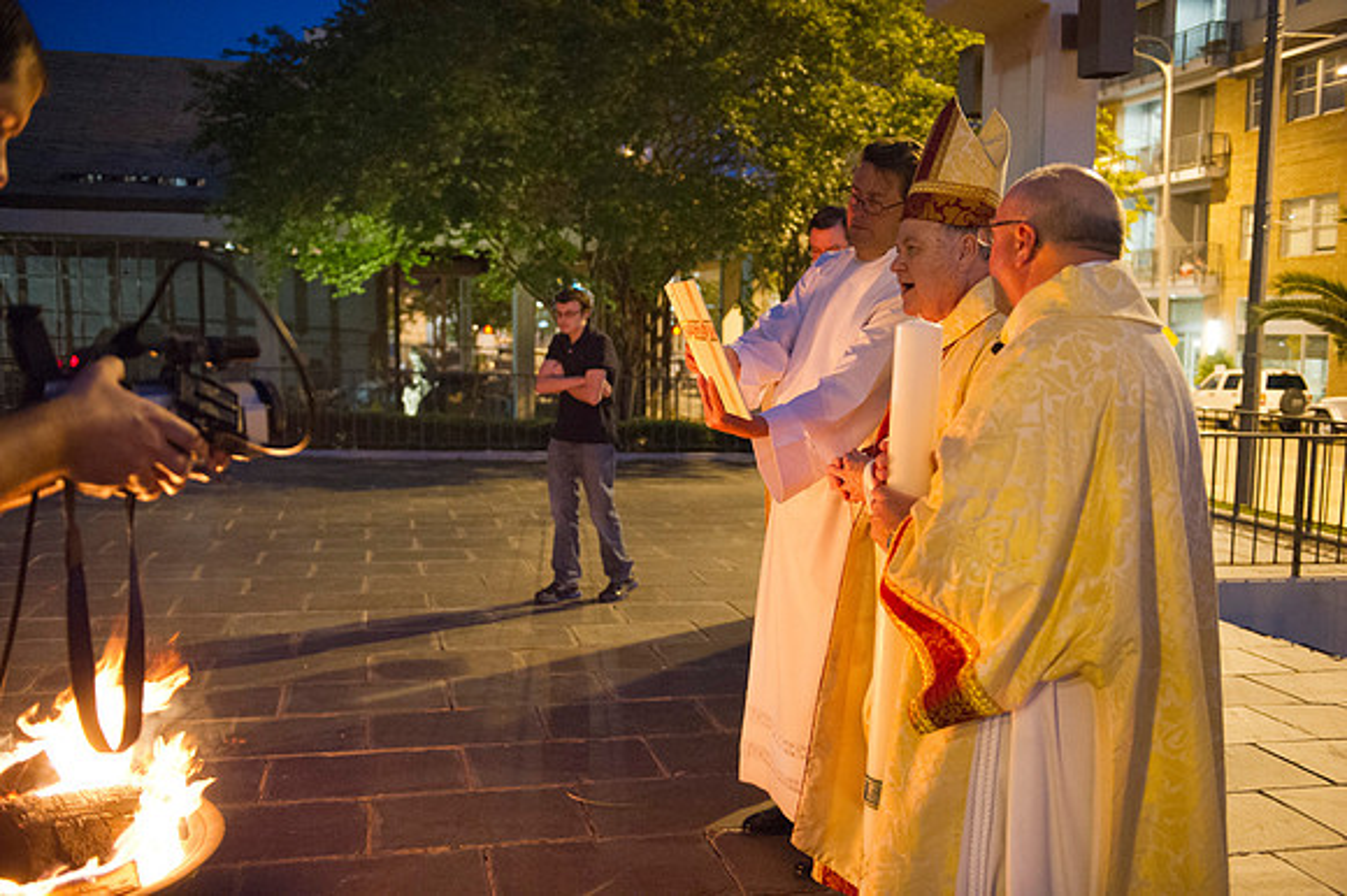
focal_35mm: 32
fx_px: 1197
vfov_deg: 41.1
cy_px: 448
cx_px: 674
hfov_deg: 58.7
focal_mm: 32
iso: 3200
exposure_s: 1/60
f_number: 2.8
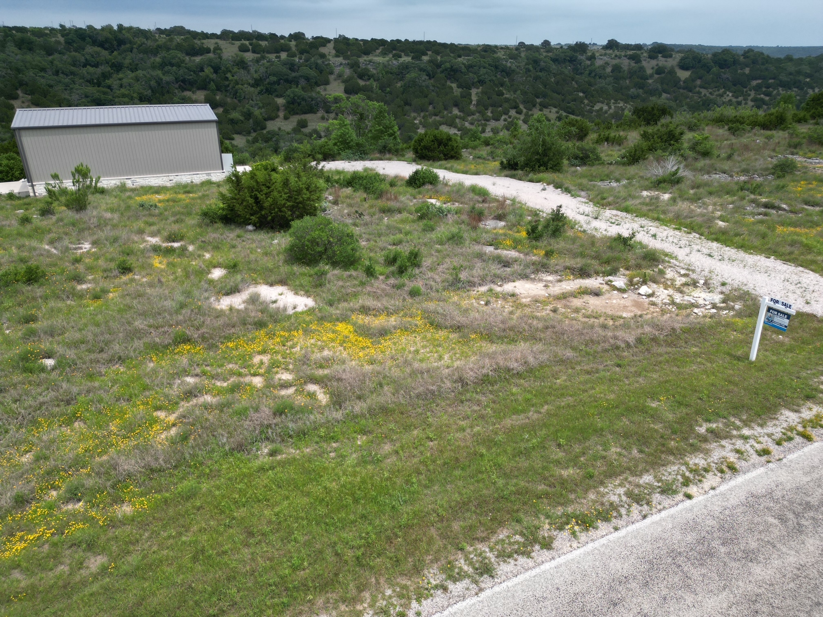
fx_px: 571
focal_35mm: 24
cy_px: 308
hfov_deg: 71.6
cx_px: 412
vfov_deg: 56.8
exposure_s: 1/2500
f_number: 1.7
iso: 110
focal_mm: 6.72
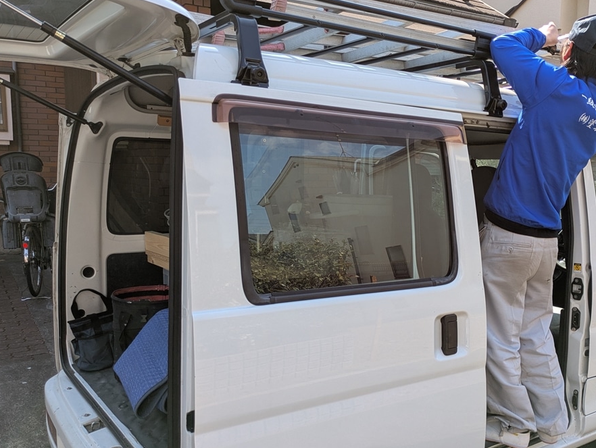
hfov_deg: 53.6
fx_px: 586
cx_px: 353
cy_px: 223
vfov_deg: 41.8
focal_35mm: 34
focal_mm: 5.43
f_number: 1.89
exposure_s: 1/799
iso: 55
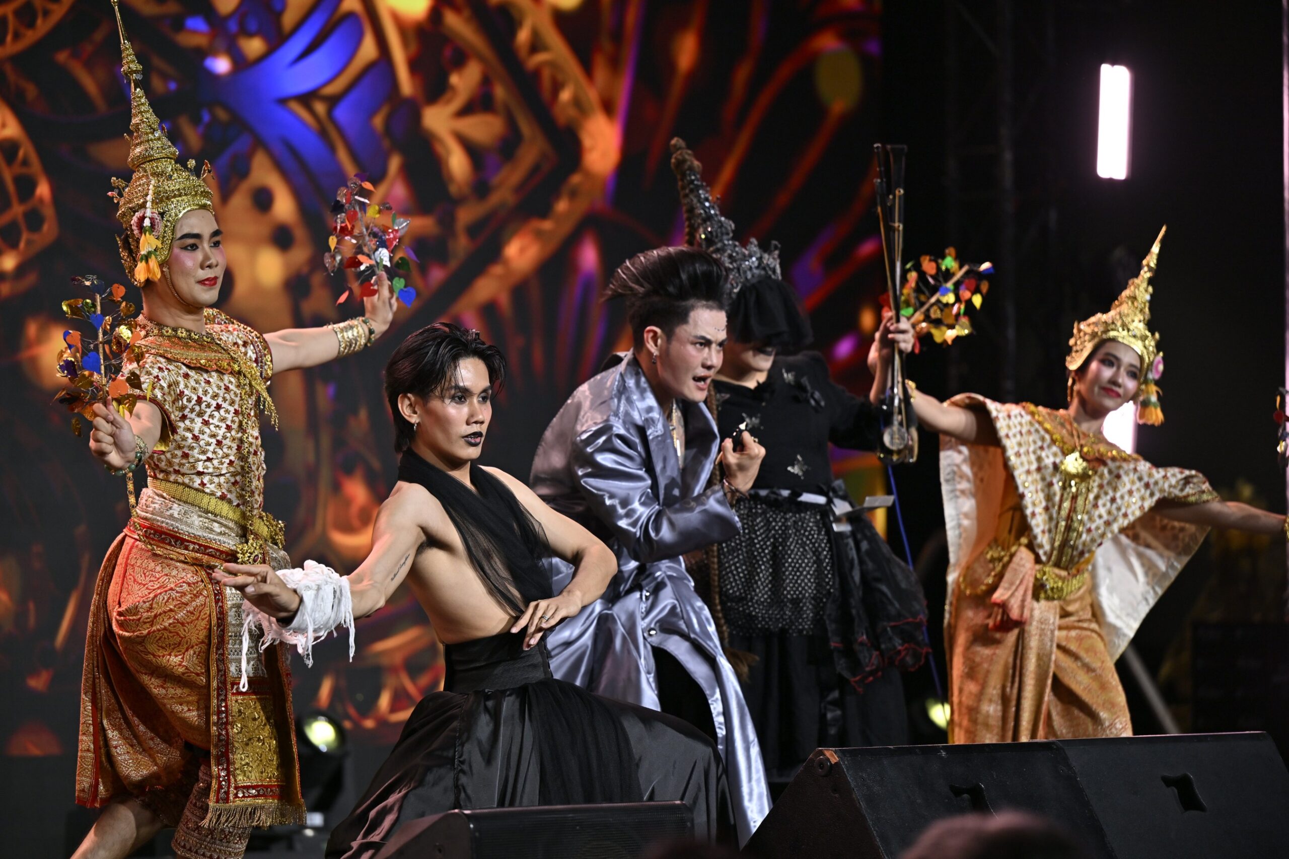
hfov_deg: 13.7
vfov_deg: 9.1
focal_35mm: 150
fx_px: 5370
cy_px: 430
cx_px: 644
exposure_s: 1/250
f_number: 2.8
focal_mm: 150
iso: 400
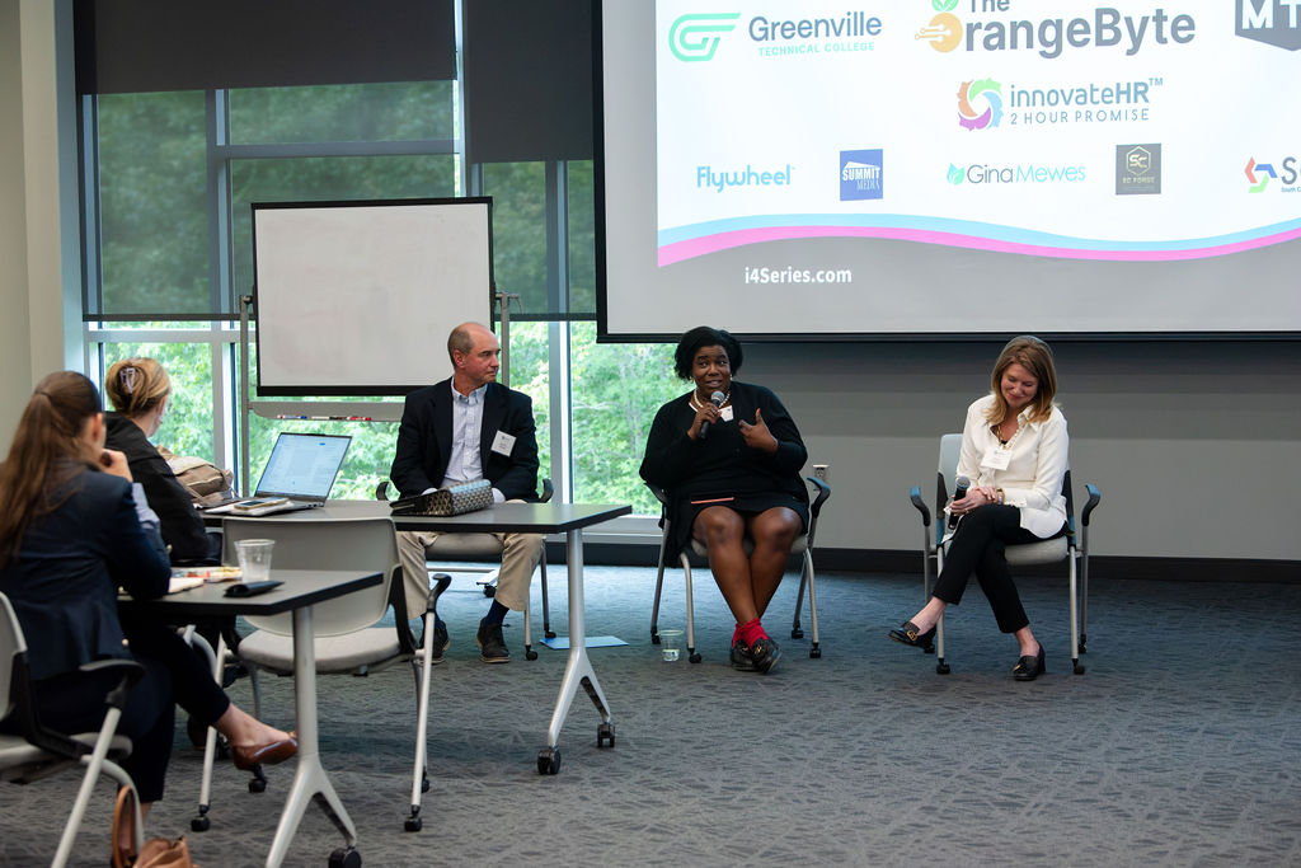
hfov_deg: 28.3
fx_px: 2577
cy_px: 434
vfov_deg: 19.1
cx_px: 650
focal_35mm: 71
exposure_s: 1/200
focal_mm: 70
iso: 6400
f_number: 4.5
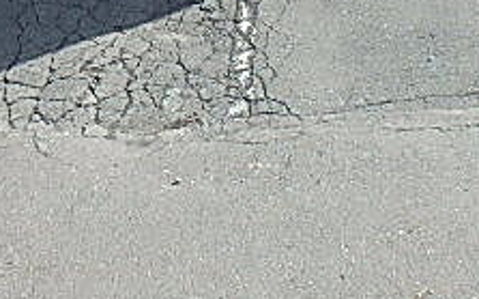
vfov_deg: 19.1
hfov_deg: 32.0
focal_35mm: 64
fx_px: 835
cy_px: -67
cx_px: 230
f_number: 3.5
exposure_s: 1/500
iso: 125
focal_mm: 3.7
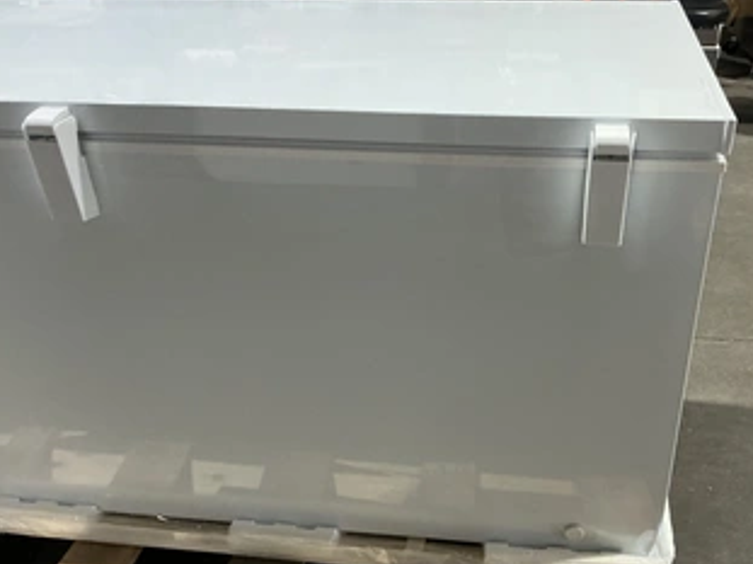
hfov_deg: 51.0
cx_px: 455
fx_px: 783
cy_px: 295
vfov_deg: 39.6
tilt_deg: -31.4
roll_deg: -1.4
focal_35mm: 36
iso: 200
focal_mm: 3
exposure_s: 1/60
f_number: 1.8
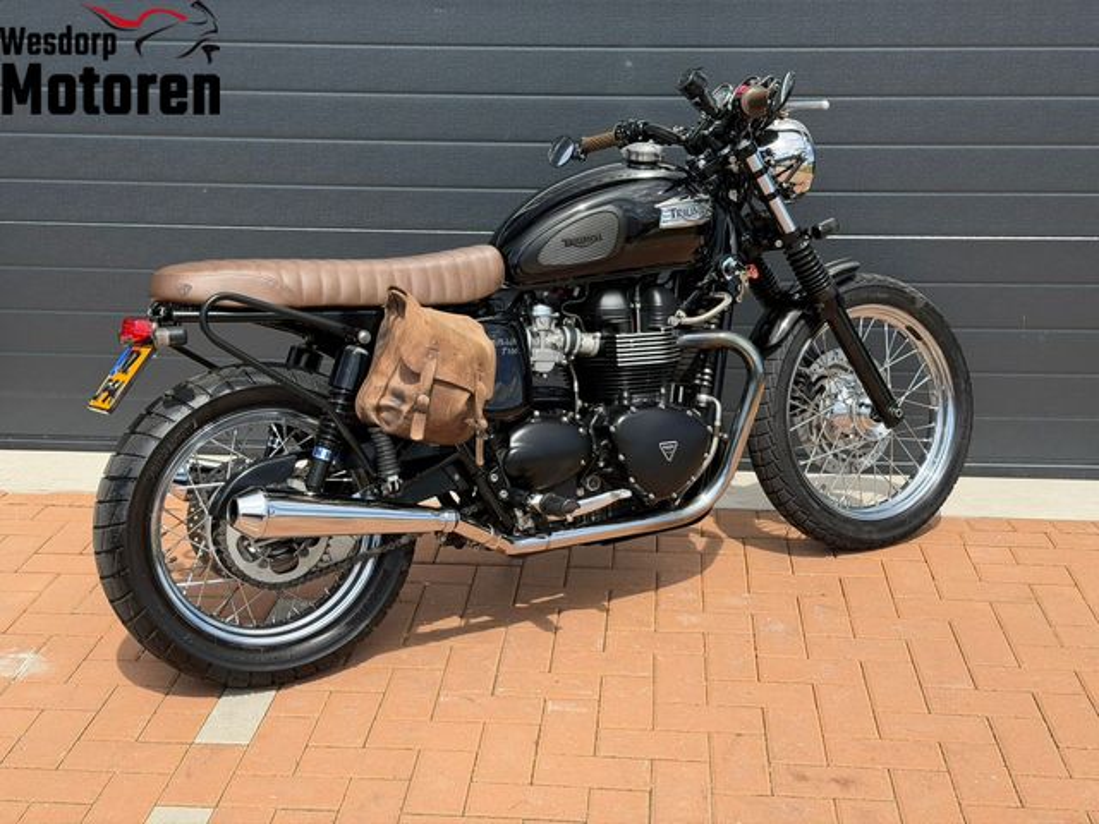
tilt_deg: -15.6
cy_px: 412
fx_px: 1524
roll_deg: -0.3
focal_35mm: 48
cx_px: 550
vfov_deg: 30.3
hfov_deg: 39.7
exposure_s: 1/2342
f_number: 1.78
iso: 64
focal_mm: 6.76
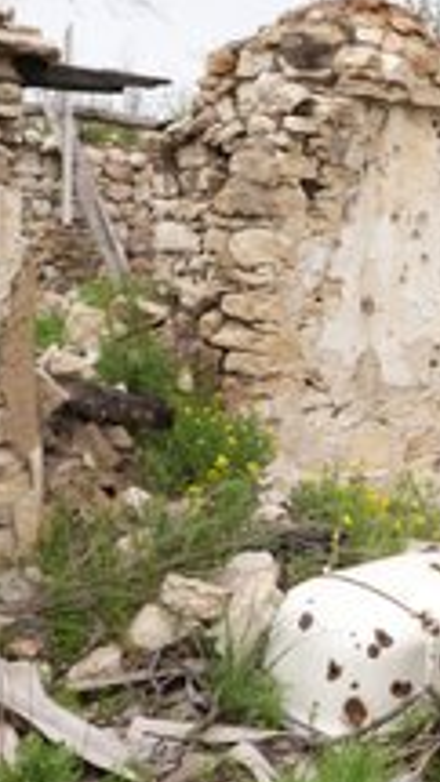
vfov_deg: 29.3
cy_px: 453
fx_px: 1493
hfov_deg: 16.1
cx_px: 535
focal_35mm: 72
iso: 80
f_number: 10
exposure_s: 1/50
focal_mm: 37
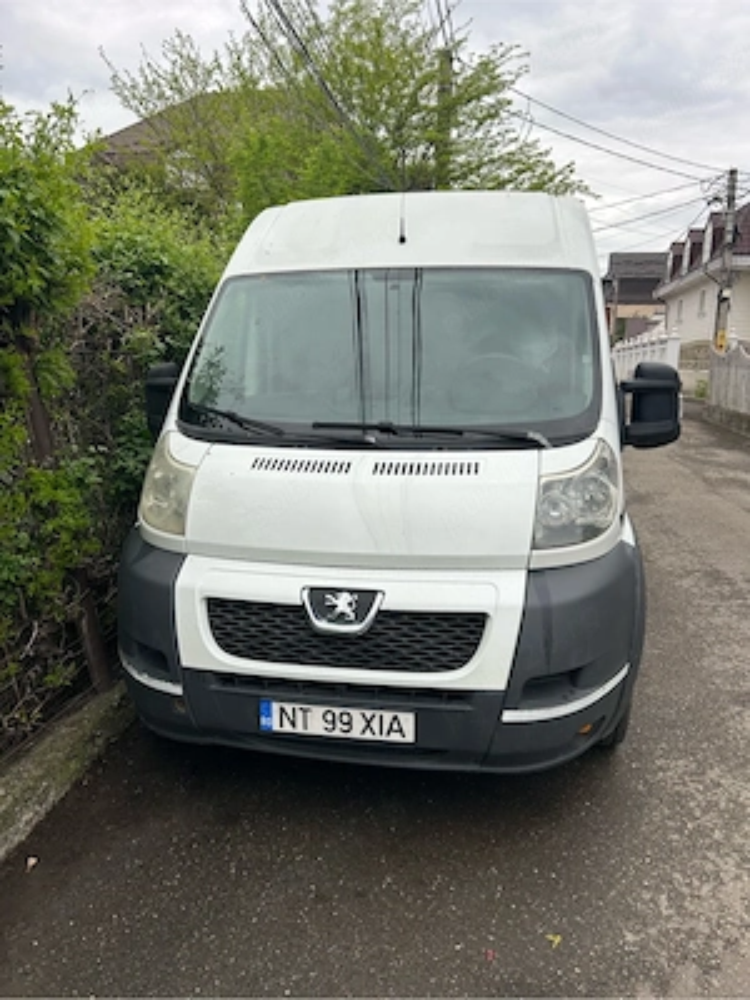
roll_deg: -2.5
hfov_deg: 53.1
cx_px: 375
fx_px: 751
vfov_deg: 67.3
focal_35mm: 26
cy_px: 500
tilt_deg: -9.5
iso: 50
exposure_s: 1/808
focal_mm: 5.7
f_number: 1.5
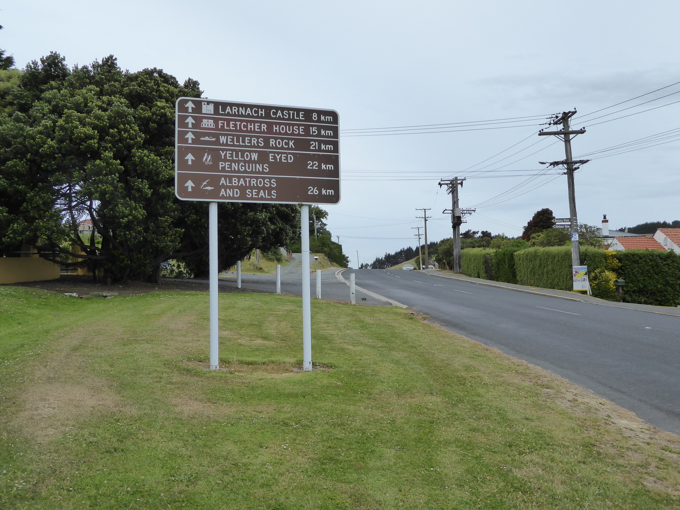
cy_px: 255
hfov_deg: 51.4
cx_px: 340
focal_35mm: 36
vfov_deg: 39.7
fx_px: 707
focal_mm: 6.3
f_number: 4
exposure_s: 1/640
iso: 160
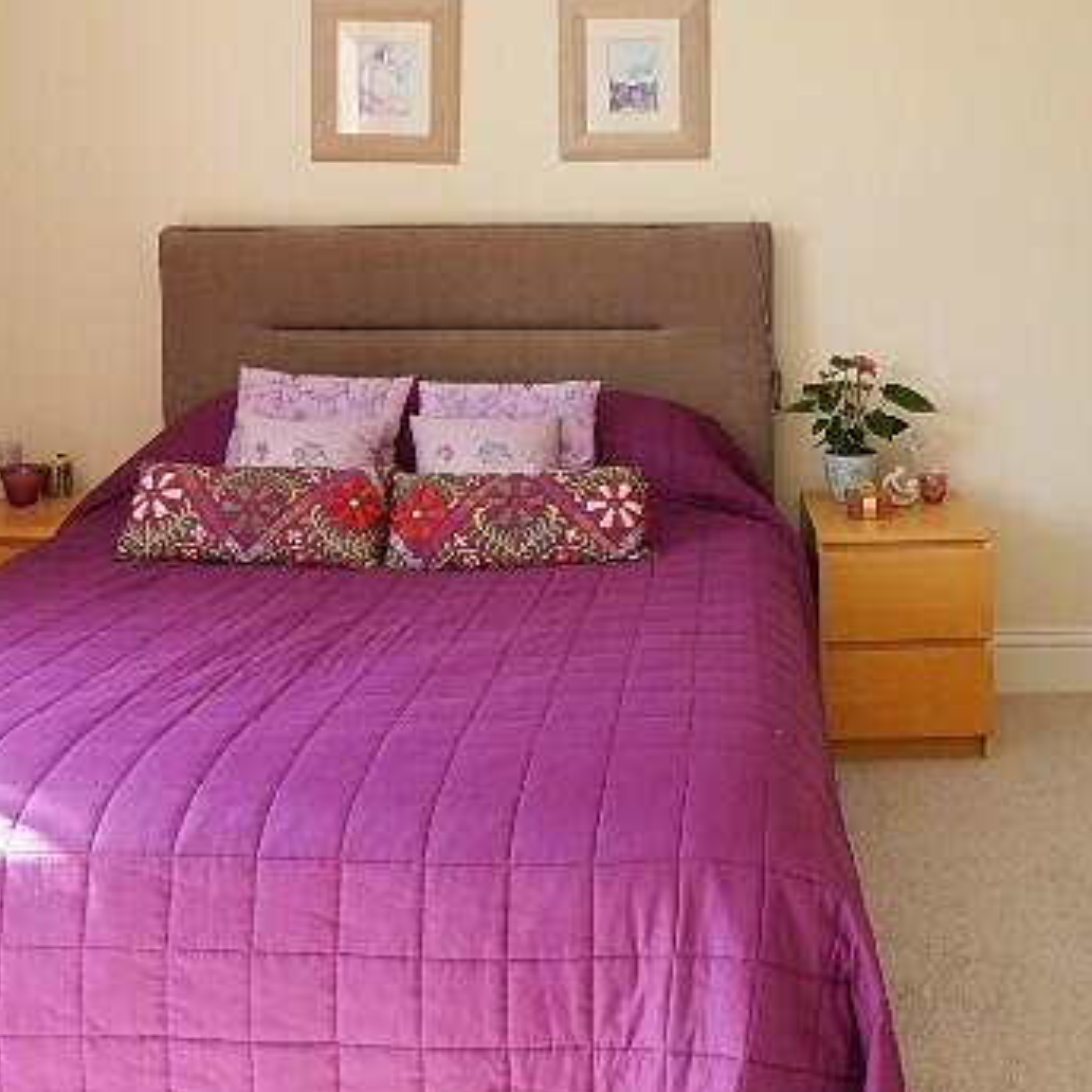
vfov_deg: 42.7
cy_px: 290
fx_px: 1356
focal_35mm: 38
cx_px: 746
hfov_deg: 43.1
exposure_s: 1/80
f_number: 8
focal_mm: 10
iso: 640
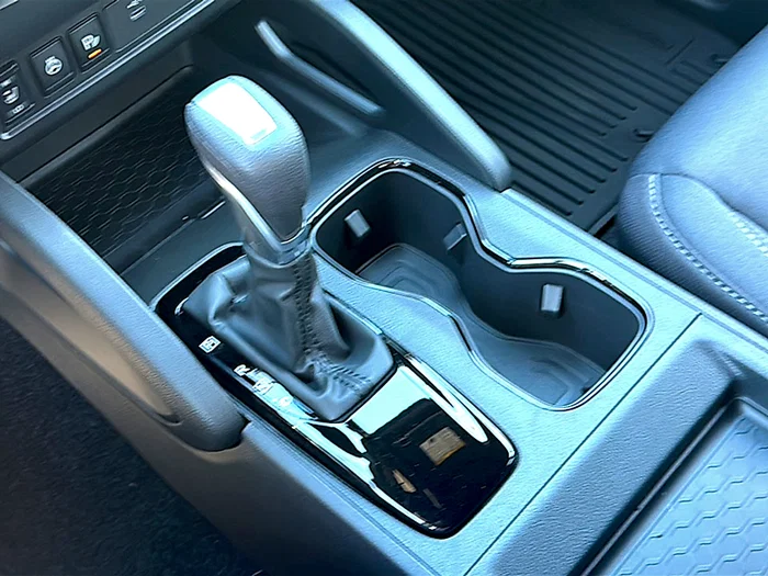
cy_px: 288
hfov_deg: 46.8
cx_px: 384
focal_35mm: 40
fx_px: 887
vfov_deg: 36.0
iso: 160
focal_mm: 6.86
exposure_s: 1/43
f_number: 1.78
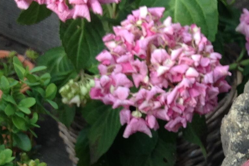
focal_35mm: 122
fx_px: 844
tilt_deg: -45.3
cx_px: 290
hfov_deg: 16.2
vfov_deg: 10.9
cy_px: 234
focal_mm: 4.28
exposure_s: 1/167
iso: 50
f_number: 2.4
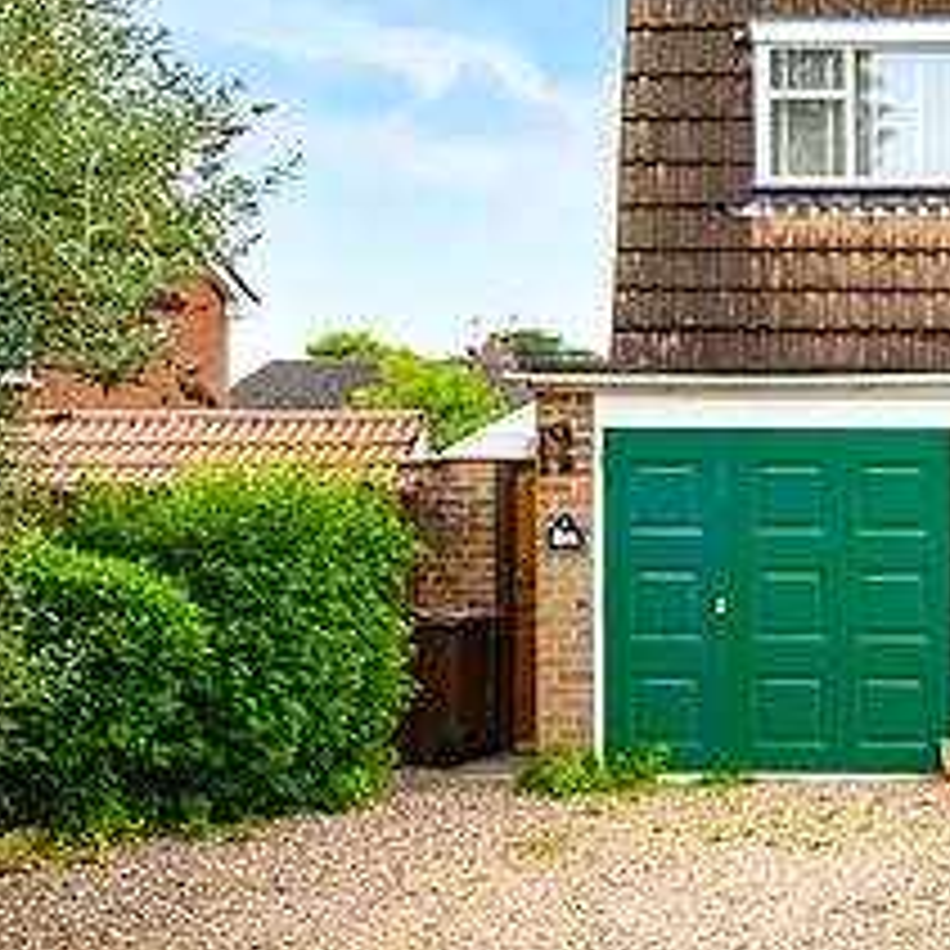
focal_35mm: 56
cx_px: 1216
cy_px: 538
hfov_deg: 26.3
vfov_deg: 30.5
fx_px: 1739
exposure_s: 1/200
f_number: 5.6
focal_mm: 24
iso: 100
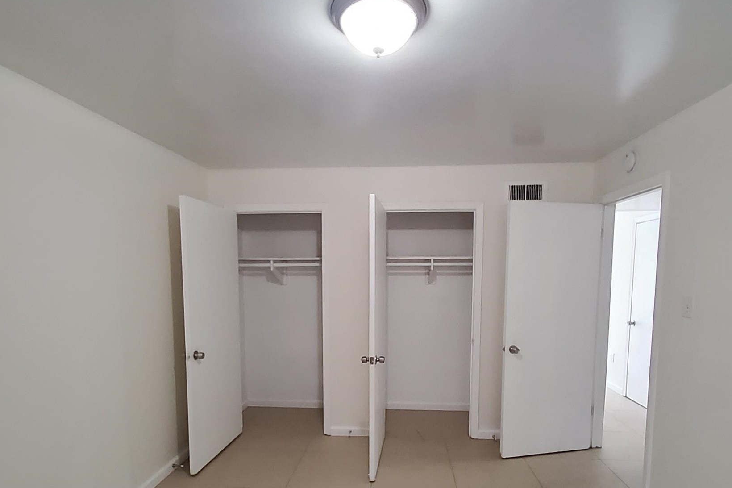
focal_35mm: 19
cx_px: 383
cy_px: 316
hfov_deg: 86.9
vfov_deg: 63.3
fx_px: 386
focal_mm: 1.13
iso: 200
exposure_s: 1/30
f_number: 2.2
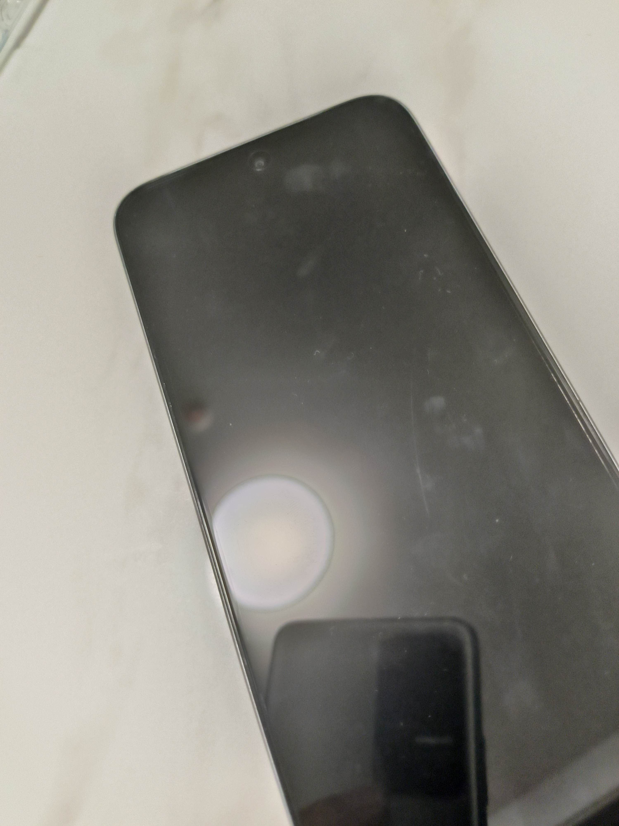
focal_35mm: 25
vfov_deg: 69.4
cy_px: 413
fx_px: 596
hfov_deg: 54.9
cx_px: 310
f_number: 1.79
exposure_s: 1/50
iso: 784
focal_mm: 4.71
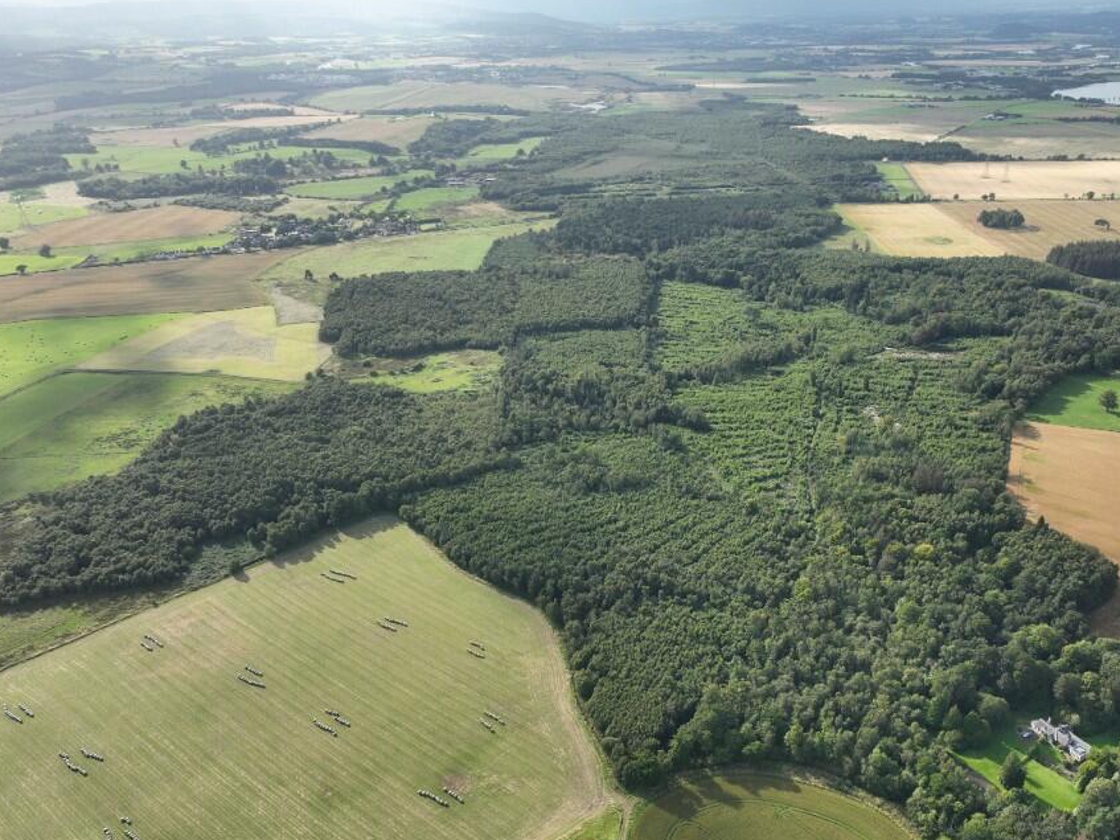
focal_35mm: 29
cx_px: 668
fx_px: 938
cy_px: 499
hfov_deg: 61.2
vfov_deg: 48.0
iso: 130
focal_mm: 12.29
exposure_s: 1/1000
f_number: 2.8
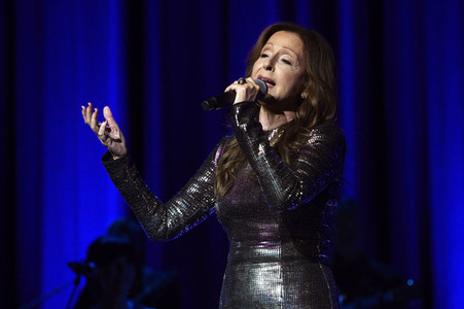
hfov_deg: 12.1
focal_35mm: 170
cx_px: 232
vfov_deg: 8.1
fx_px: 2189
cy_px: 154
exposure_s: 1/640
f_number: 5.6
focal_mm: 170
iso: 1250
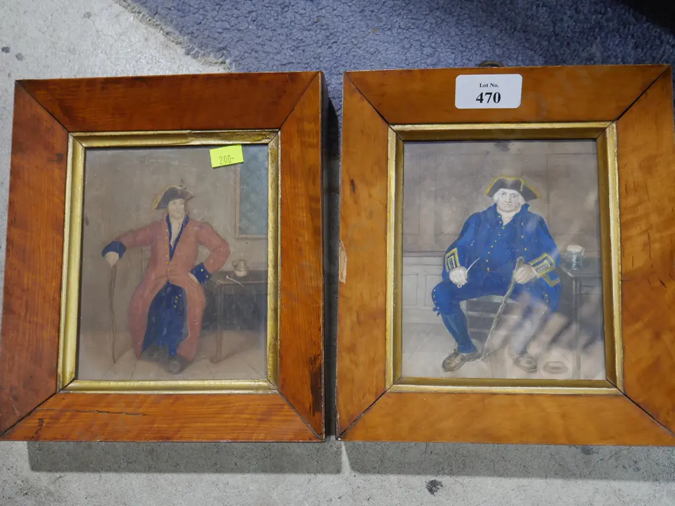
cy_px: 253
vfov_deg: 32.9
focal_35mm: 44
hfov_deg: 42.9
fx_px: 858
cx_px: 338
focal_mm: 22
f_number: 4.7
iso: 500
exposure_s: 1/60
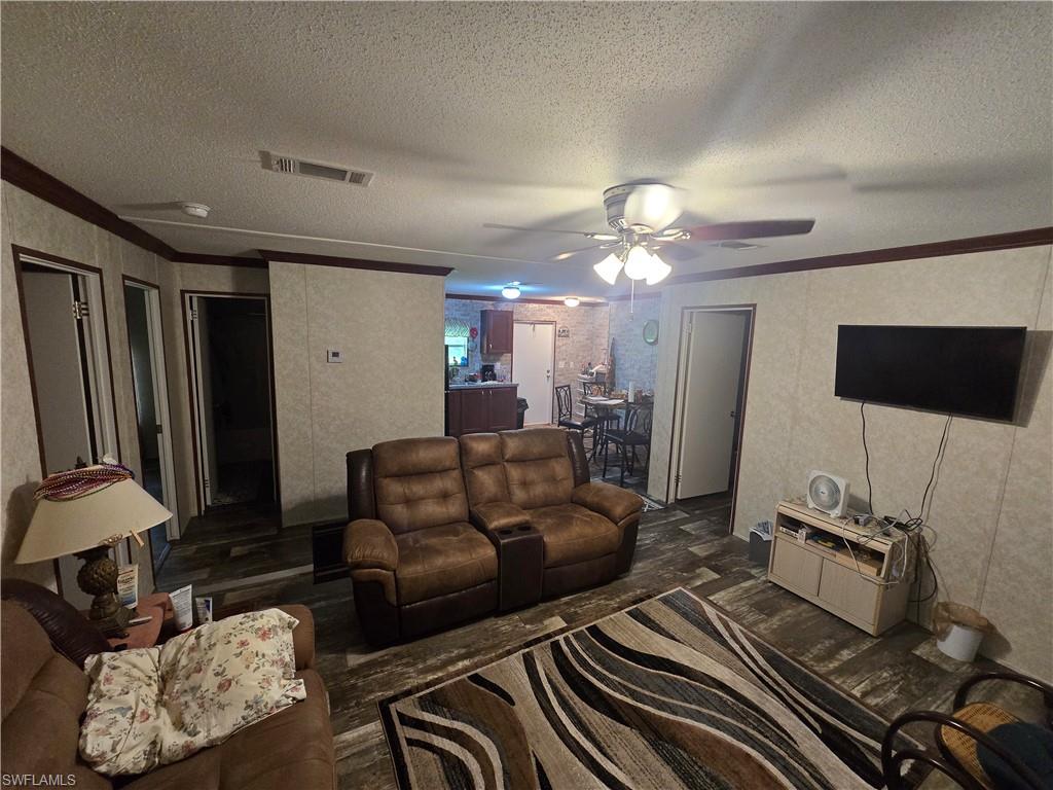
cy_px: 395
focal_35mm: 13
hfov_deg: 106.2
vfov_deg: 89.9
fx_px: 395
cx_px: 526
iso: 400
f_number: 2.2
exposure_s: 1/60
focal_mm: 2.2
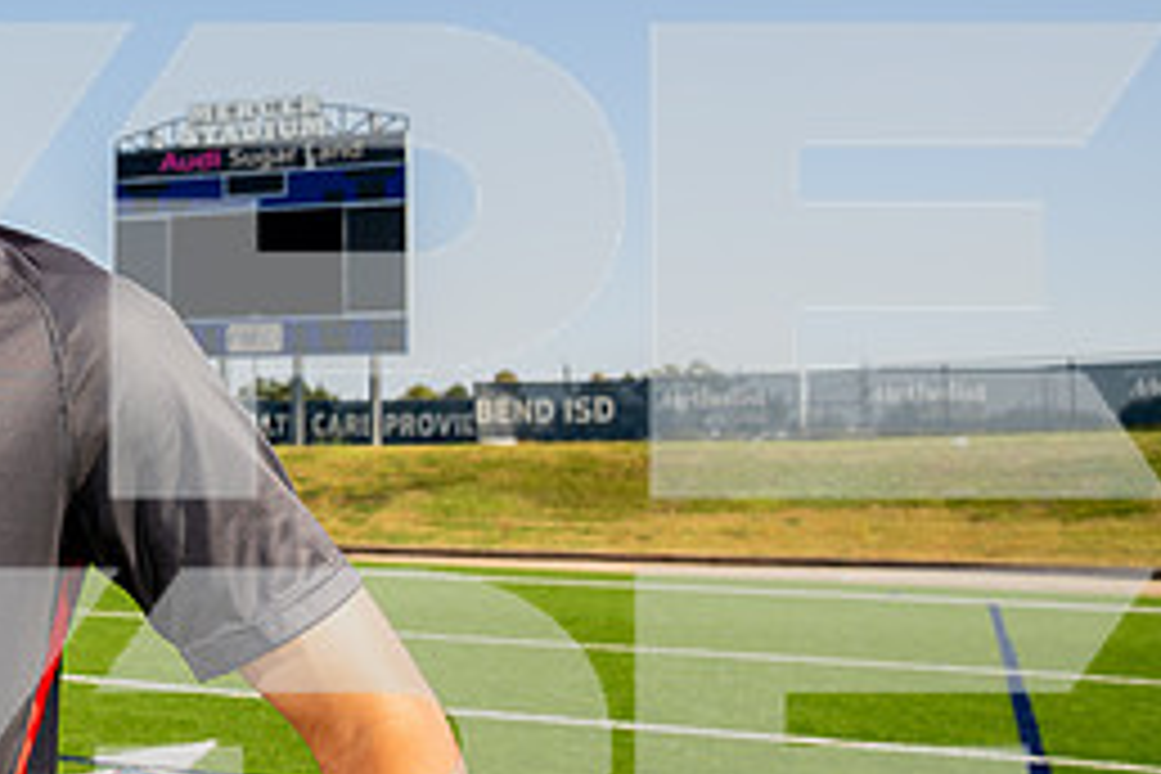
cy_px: 263
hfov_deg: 33.9
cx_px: 22
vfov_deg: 24.9
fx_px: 1741
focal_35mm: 54
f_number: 7.1
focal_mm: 24
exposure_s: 1/125
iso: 50
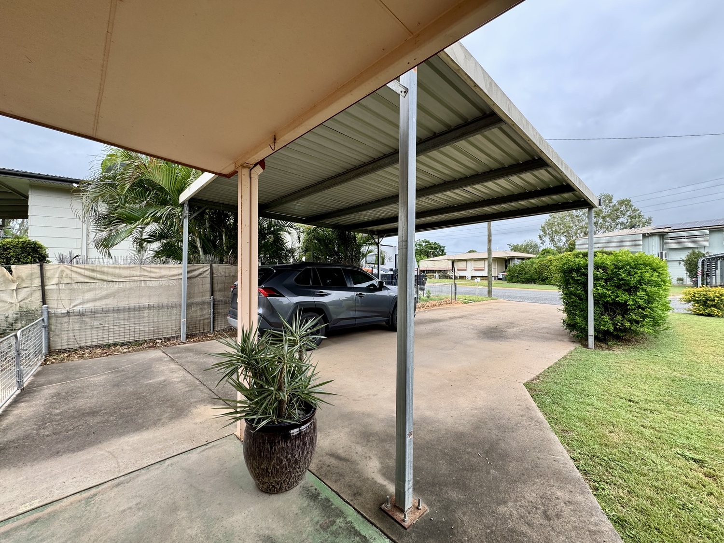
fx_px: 293
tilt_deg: +0.8
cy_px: 272
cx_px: 362
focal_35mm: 14
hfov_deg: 102.1
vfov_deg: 85.7
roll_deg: +1.5
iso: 40
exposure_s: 1/218
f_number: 2.2
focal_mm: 2.22
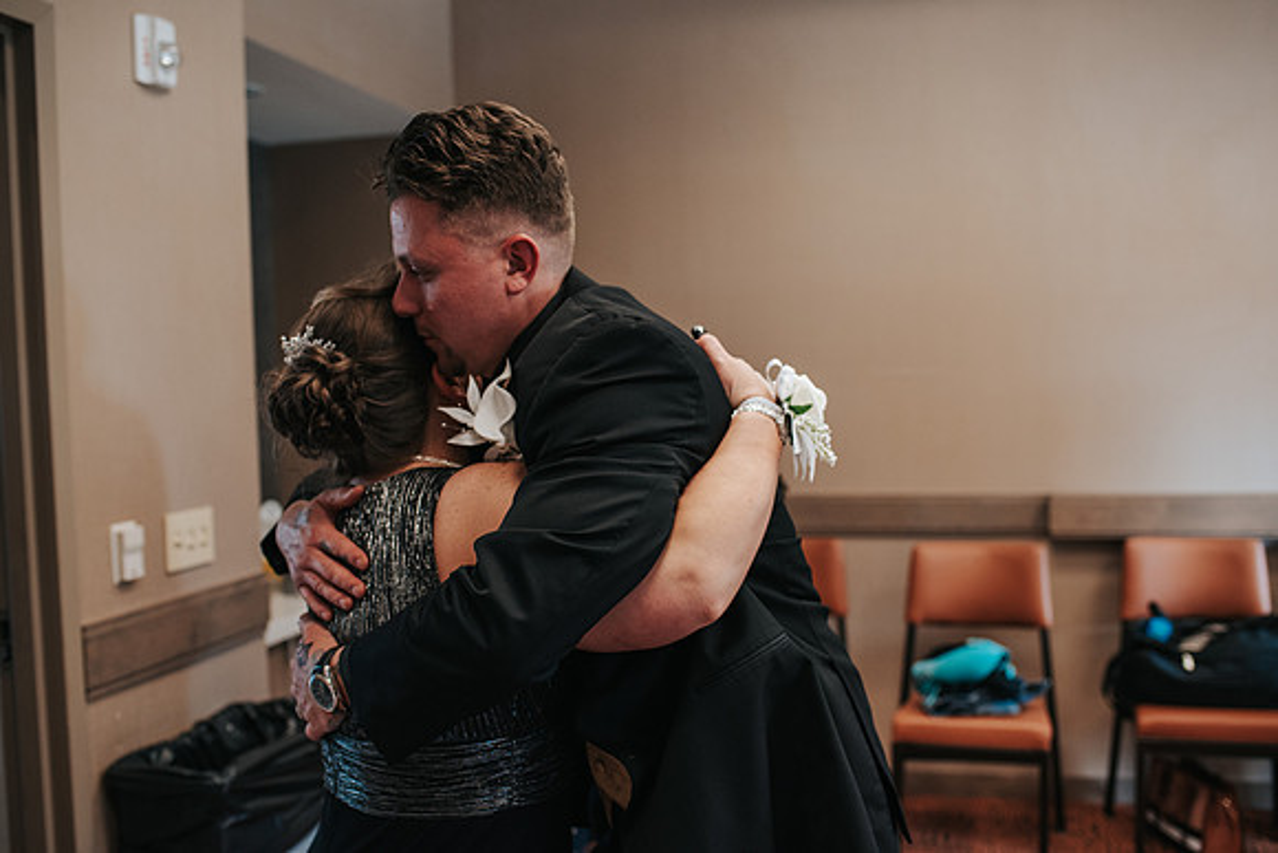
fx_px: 1243
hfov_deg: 54.4
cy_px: 426
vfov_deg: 37.9
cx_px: 639
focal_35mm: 35
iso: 1000
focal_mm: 35
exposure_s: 1/250
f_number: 3.2
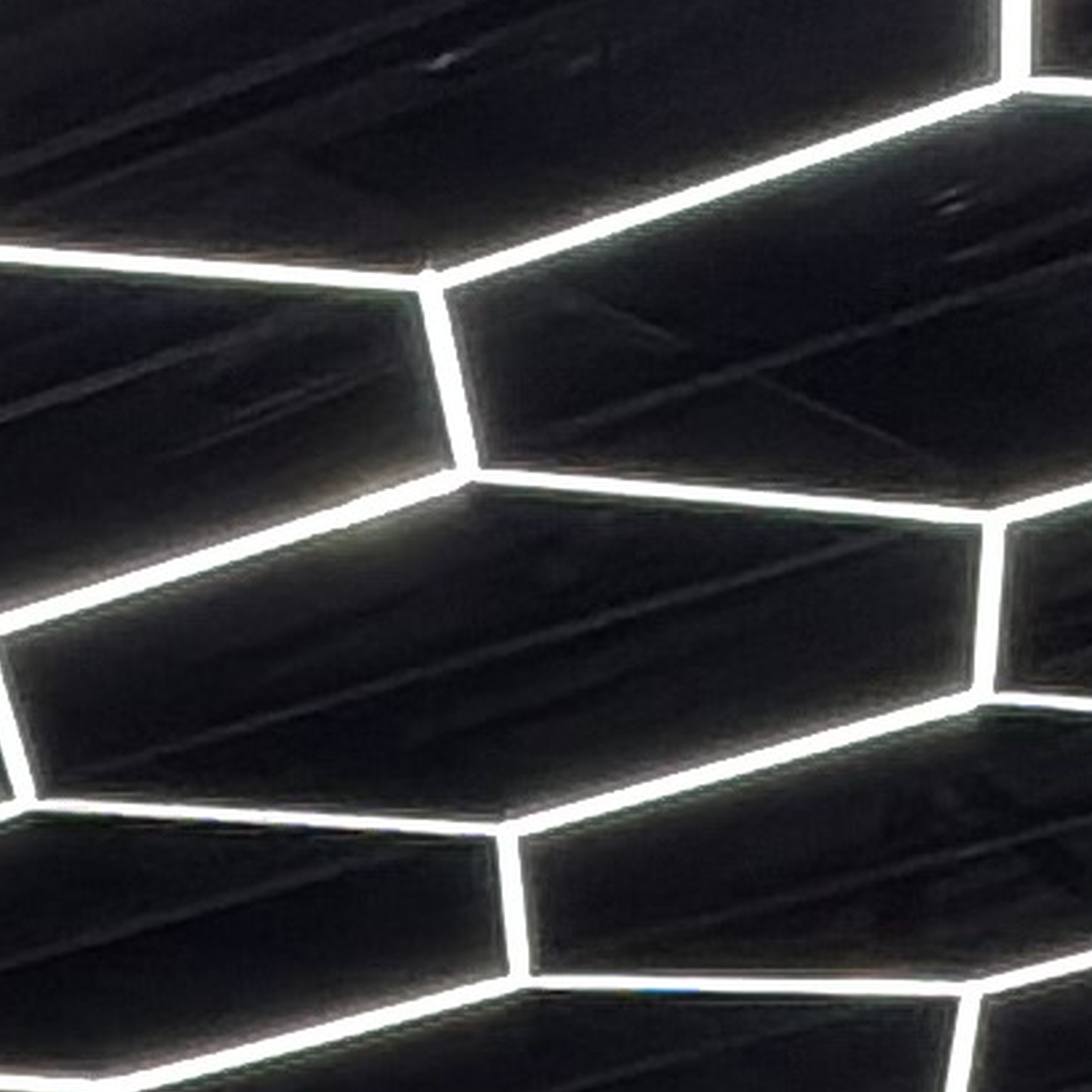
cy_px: 5153
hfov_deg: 7.6
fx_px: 7459
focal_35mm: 209
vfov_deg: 6.1
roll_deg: +0.7
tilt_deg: -14.6
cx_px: -1885
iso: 200
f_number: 1.78
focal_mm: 6.76
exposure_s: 1/119
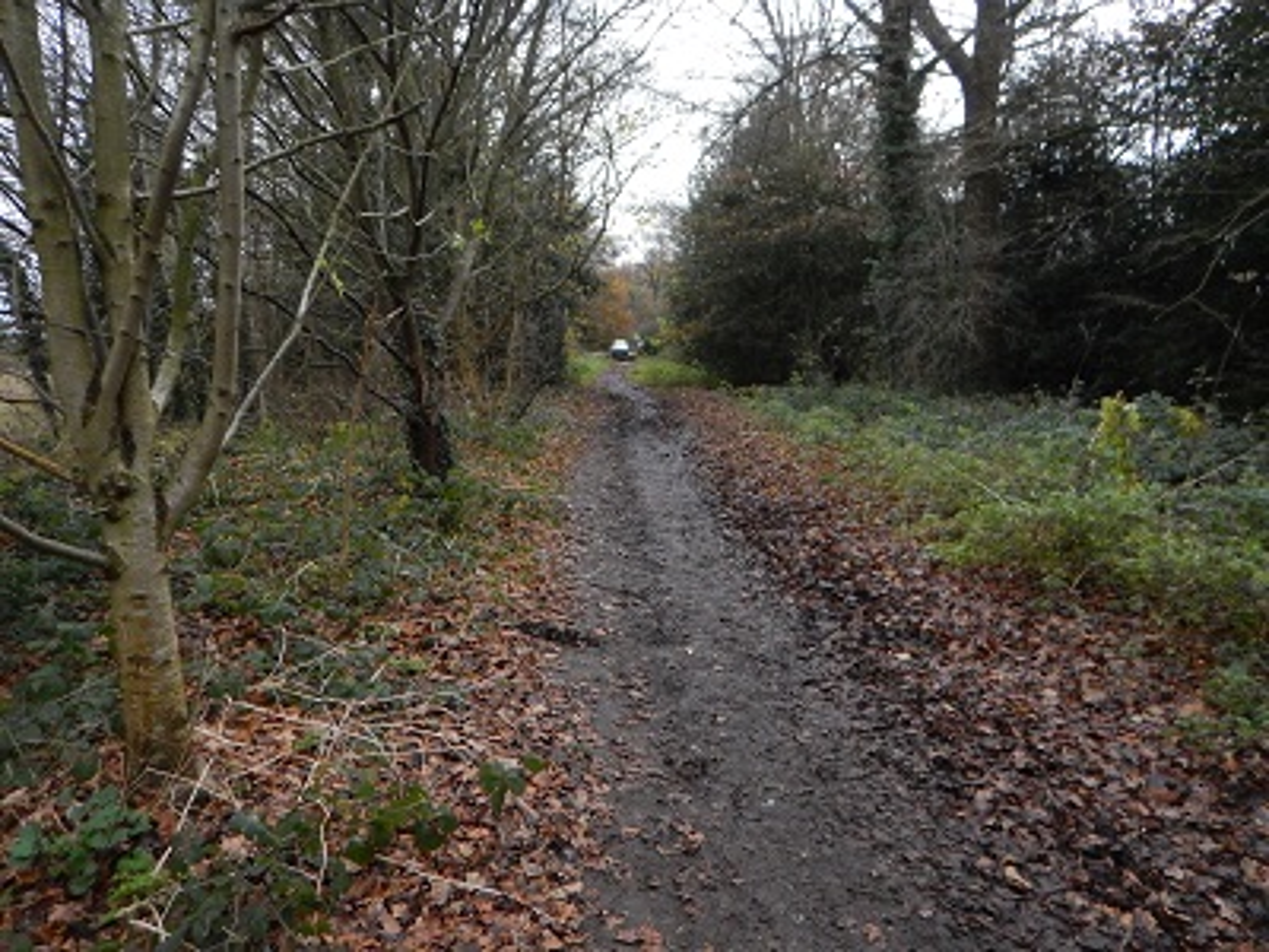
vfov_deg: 56.8
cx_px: 634
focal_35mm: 24
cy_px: 476
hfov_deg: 71.6
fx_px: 880
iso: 800
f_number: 2.8
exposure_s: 1/800
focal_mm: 4.3
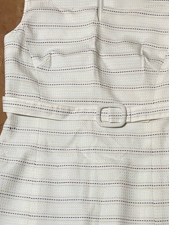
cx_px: 85
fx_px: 390
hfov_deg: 24.4
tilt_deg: -80.7
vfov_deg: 30.4
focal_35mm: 60
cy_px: 214
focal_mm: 4.2
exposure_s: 1/50
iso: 200
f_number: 1.6
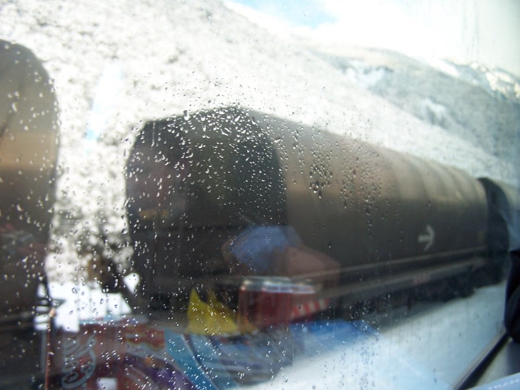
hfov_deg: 49.0
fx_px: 571
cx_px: 260
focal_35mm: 38
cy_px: 195
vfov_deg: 37.7
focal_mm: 6.3
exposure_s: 1/60
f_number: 2.8
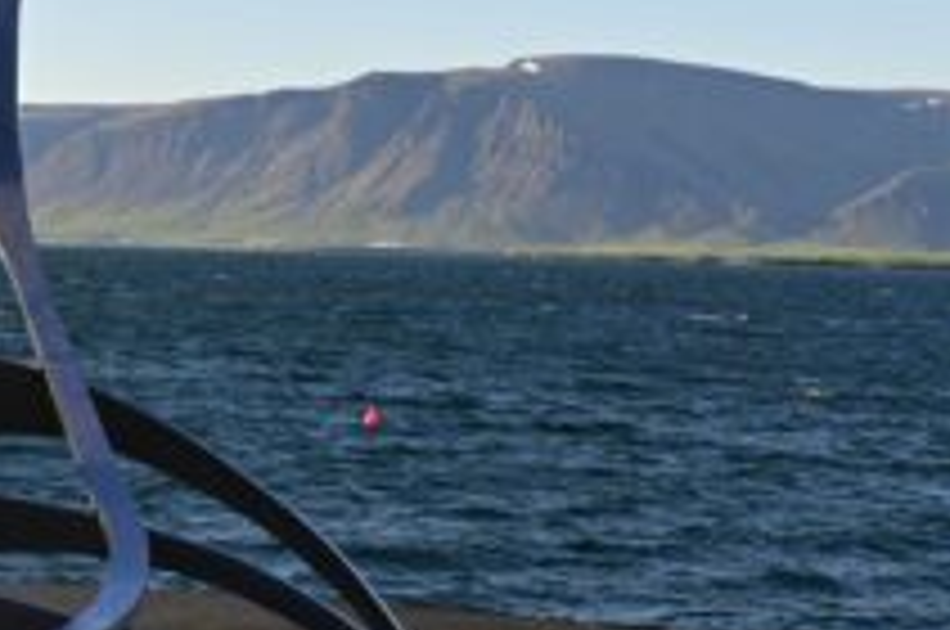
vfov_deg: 11.8
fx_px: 3025
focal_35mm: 115
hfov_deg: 17.7
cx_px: 243
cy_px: 99
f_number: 11
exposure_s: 1/320
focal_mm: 31.5
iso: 400
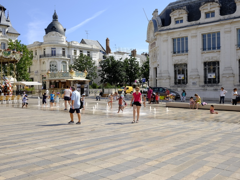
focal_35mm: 39
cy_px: 88
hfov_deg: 47.8
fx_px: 270
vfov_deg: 36.8
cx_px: 107
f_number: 11
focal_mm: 23
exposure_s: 1/180
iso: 200
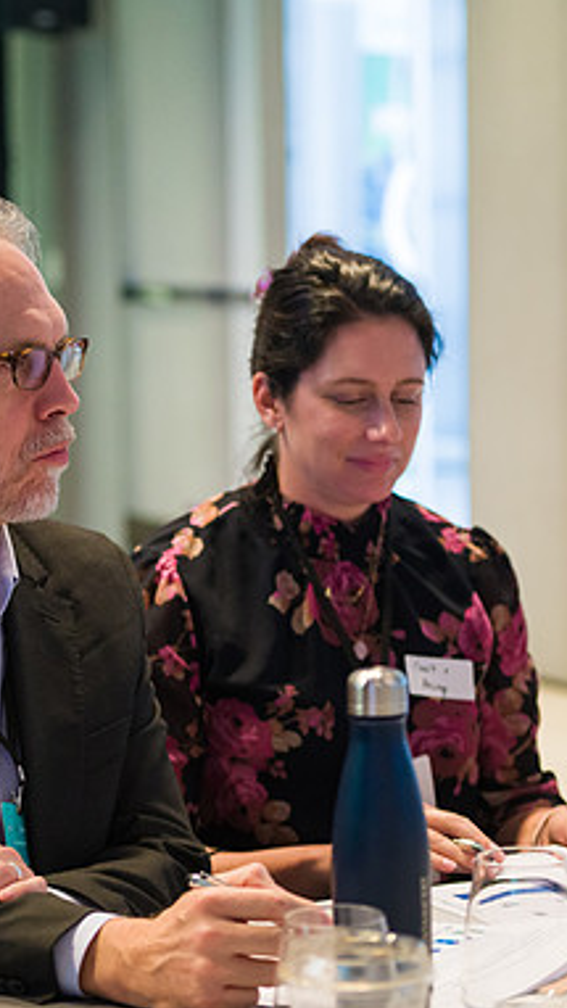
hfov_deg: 10.5
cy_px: 507
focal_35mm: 115
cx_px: 111
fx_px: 3072
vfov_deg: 18.6
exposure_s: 1/200
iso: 3200
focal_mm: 70
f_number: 3.2
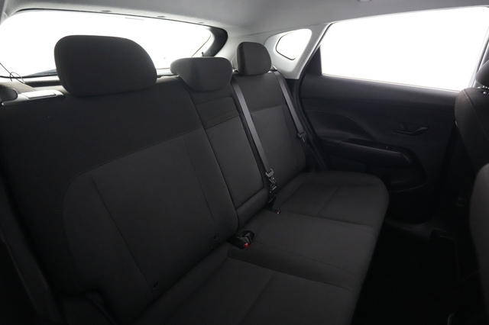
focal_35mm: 17
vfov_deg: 70.4
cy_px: 162
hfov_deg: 93.3
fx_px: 231
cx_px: 244
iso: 12800
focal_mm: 17
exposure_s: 1/60
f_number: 2.8
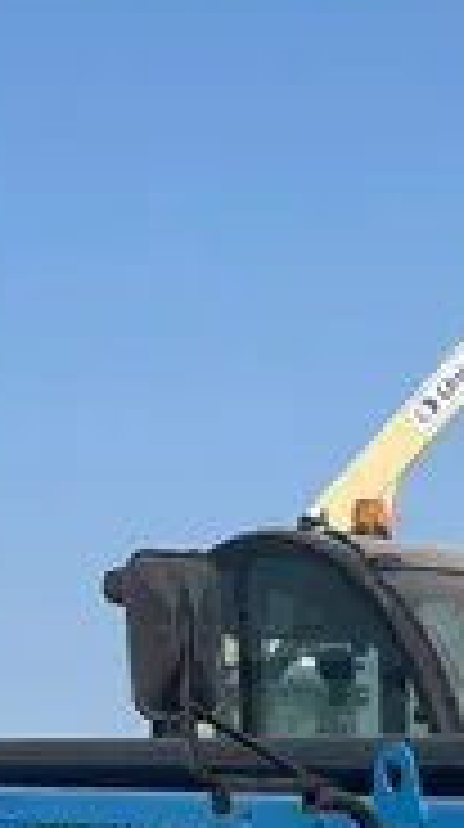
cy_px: 1231
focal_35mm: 113
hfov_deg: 10.4
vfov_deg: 17.2
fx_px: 2481
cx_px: 667
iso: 32
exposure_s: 1/4132
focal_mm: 4.2
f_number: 1.6
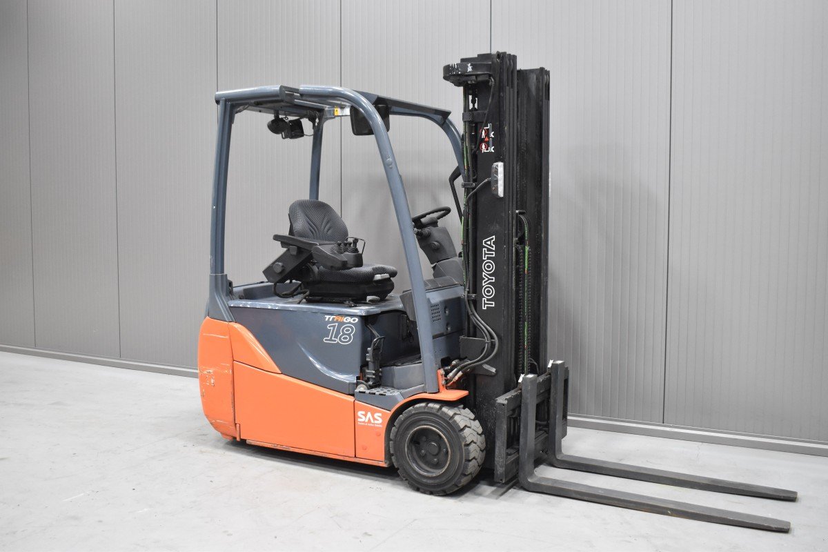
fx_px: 828
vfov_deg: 36.9
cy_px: 276
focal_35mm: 36
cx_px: 414
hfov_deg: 53.1
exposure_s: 1/30
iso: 1600
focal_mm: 24
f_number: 4.5
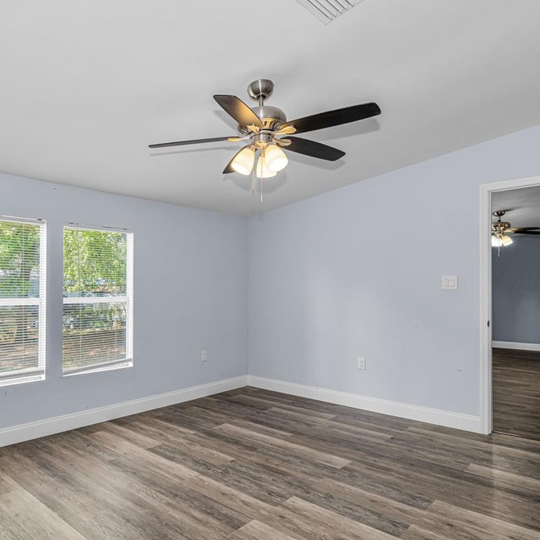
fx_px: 424
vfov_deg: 65.0
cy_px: 287
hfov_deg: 64.1
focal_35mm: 24
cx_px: 204
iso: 200
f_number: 8
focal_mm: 14
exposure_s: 1/50
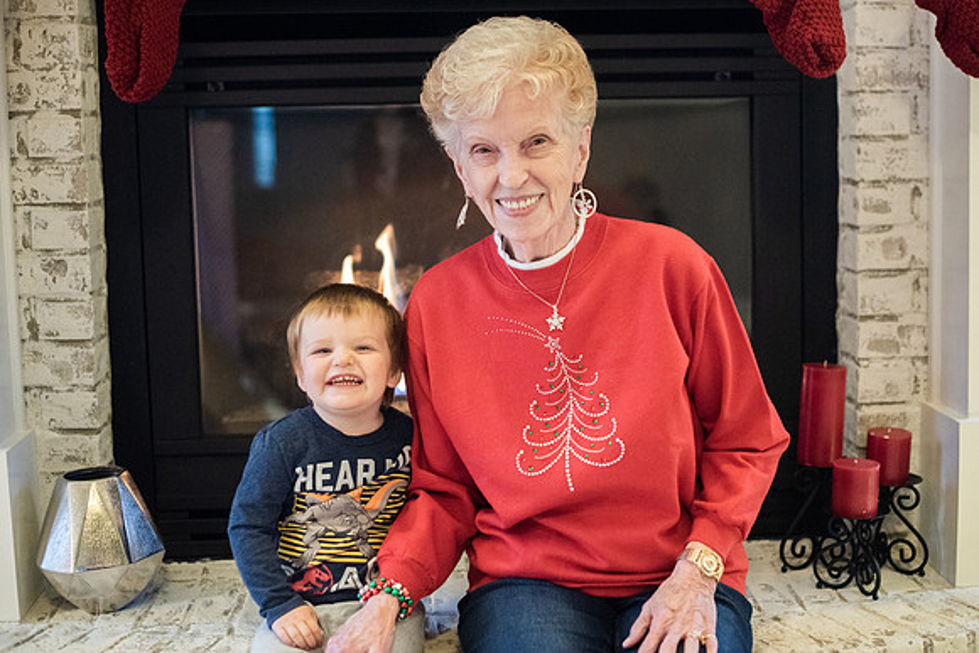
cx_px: 535
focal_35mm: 56
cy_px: 306
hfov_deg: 35.5
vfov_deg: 24.1
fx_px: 1527
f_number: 2.2
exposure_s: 1/200
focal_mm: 50
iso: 1600
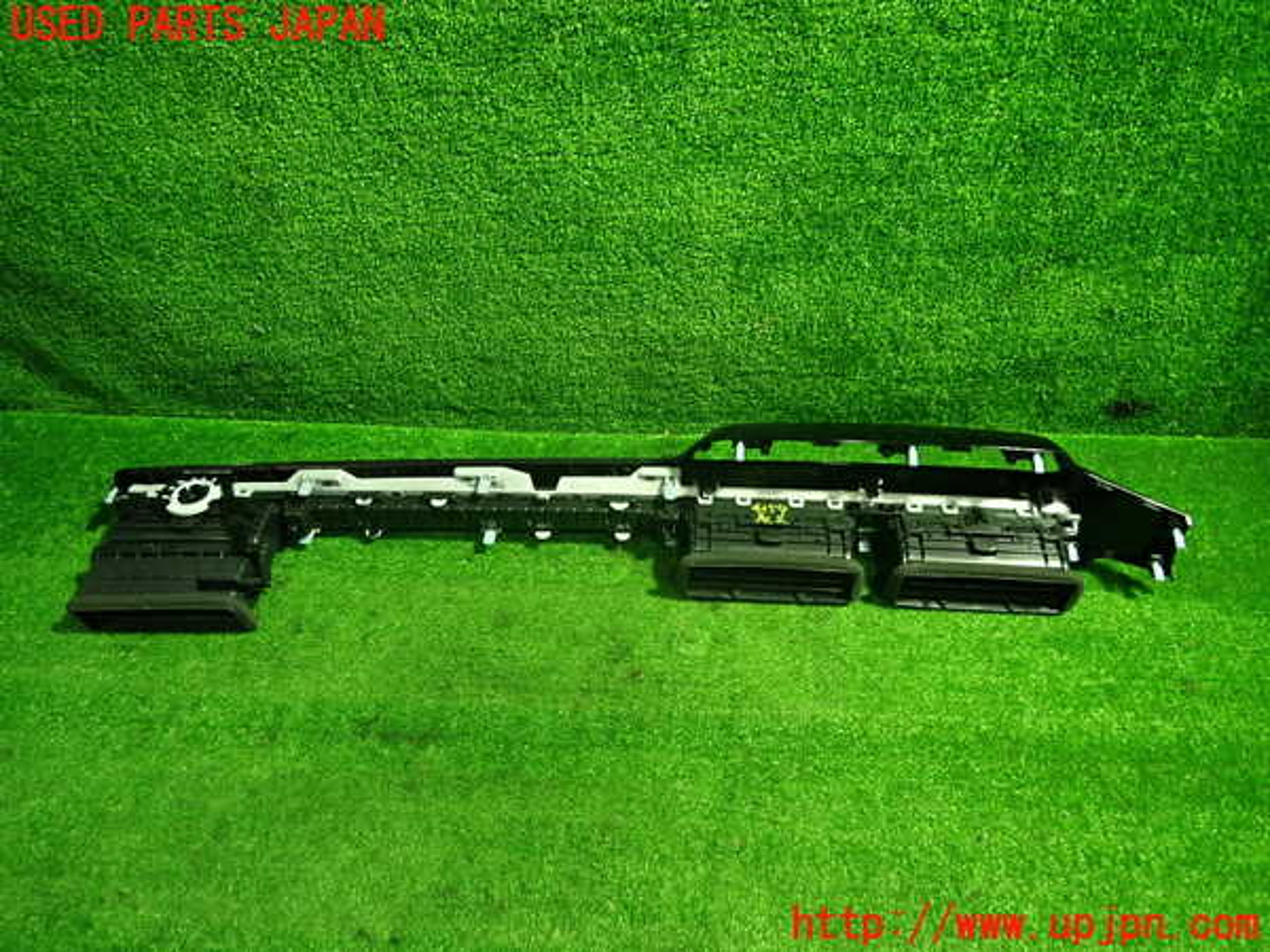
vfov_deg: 54.9
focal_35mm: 25
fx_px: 917
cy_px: 476
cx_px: 635
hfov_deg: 69.4
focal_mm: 4.5
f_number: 2
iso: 320
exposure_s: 1/30
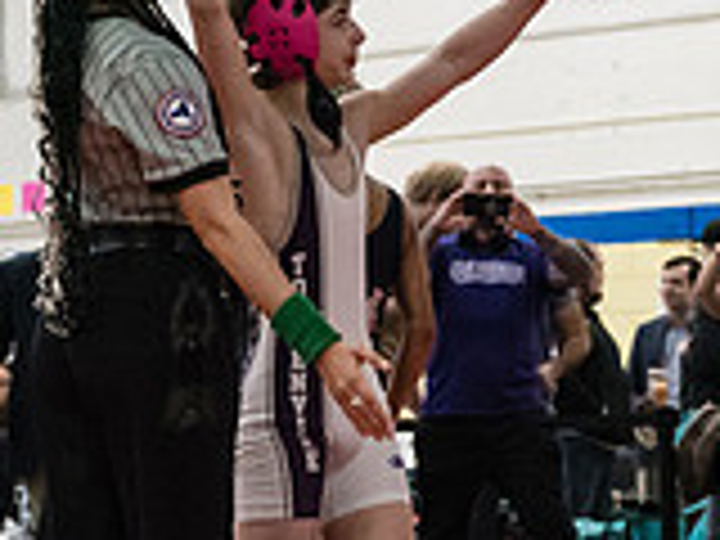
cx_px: 189
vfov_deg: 7.7
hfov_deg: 10.3
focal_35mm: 192
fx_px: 3994
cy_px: 349
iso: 8000
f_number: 3.2
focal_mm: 55
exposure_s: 1/500
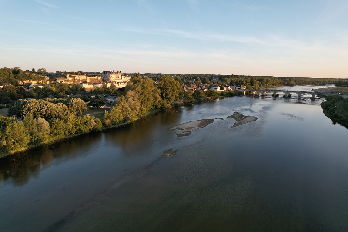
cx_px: 174
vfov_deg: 57.2
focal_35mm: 22
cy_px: 116
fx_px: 213
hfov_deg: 78.6
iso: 100
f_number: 2.8
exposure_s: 1/400
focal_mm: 8.38
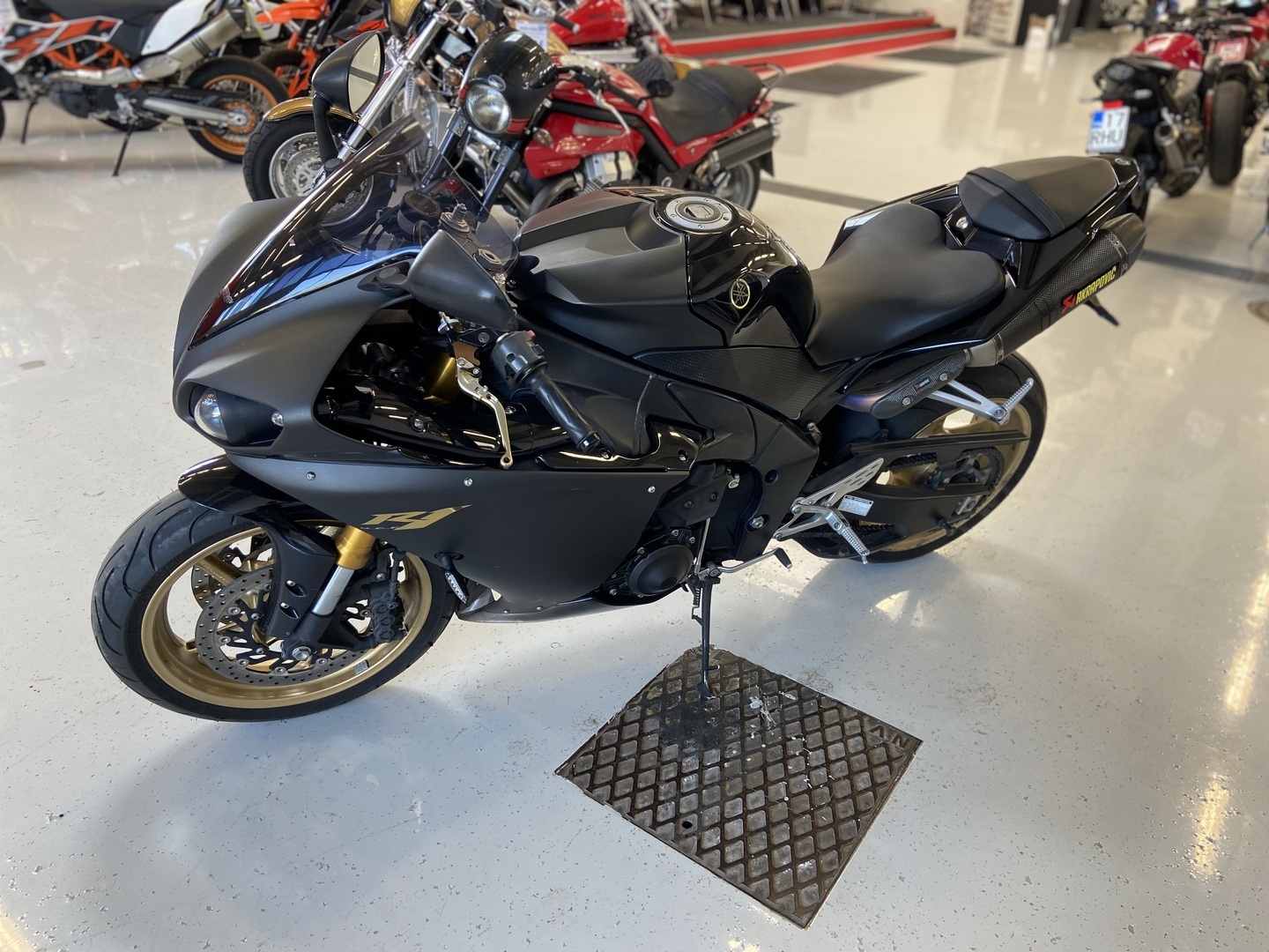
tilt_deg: -29.7
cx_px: 634
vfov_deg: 53.1
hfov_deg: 67.3
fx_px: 953
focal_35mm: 26
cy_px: 476
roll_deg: -2.5
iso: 64
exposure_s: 1/50
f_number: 1.8
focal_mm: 4.25
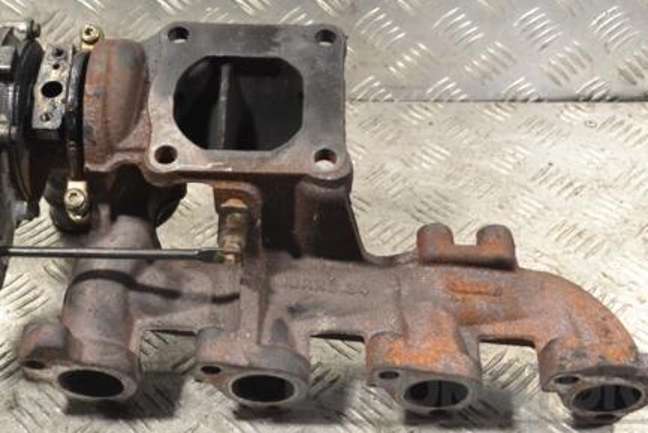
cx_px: 257
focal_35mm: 54
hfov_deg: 36.7
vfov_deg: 25.1
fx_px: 972
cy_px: 187
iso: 3200
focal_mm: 26
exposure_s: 1/200
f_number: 7.1
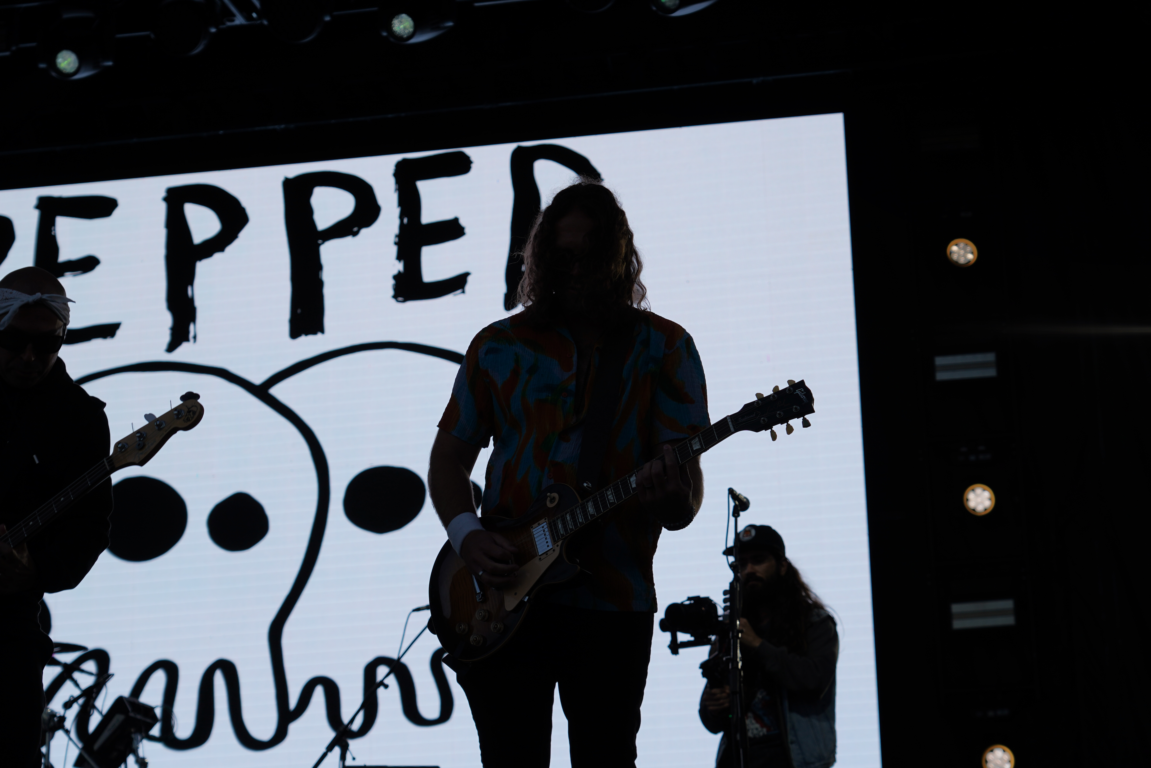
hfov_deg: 27.0
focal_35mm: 75
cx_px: 576
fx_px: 2398
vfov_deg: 18.2
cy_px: 384
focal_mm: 75
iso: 100
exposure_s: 1/320
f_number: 5.6
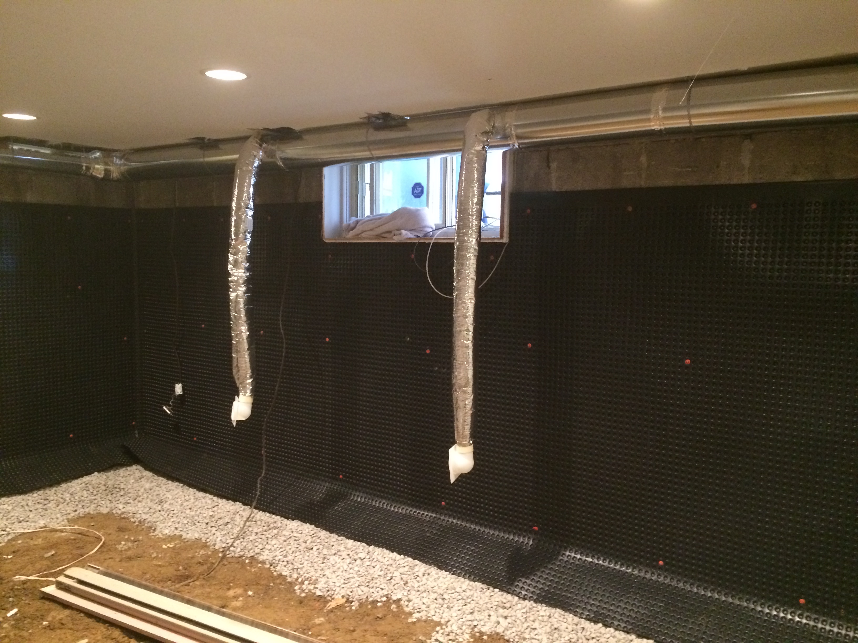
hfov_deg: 61.7
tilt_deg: -5.6
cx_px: 429
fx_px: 719
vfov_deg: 48.2
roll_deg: +0.1
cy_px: 322
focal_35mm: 29
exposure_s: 1/15
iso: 400
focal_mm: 4.15
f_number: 2.2
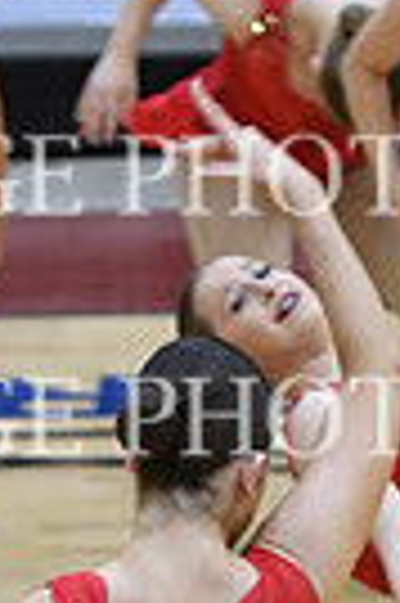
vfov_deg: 2.6
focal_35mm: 782
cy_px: 1022
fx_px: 13066
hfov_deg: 1.8
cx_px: 88
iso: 4000
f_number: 3.5
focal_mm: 120
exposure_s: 1/400
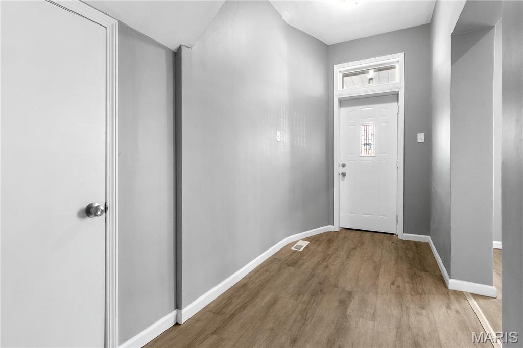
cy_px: 174
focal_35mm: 18
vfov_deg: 67.3
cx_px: 262
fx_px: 261
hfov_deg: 90.0
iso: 400
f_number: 8
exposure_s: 1/4
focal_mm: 9
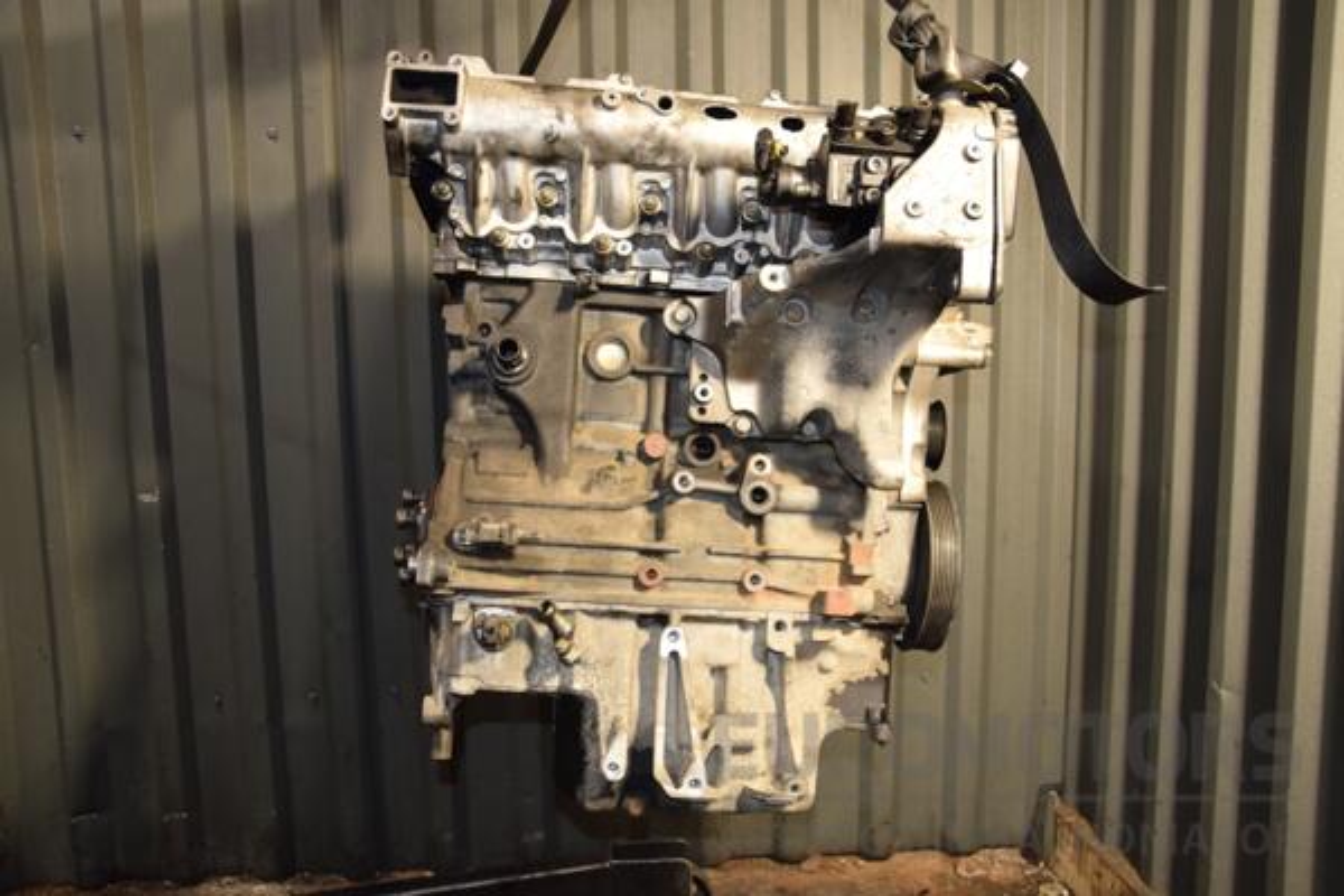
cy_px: 448
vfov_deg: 41.7
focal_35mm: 32
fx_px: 1176
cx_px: 672
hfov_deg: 59.5
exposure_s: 1/125
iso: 800
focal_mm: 21
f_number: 5
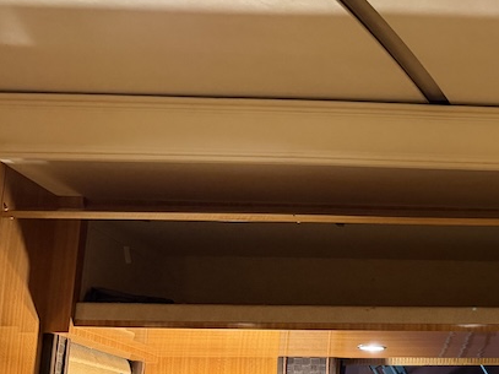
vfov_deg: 24.2
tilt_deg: +9.4
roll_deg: +0.5
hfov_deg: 28.2
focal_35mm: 59
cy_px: 327
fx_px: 850
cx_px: 611
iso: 640
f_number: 1.78
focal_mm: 6.76
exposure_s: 1/40
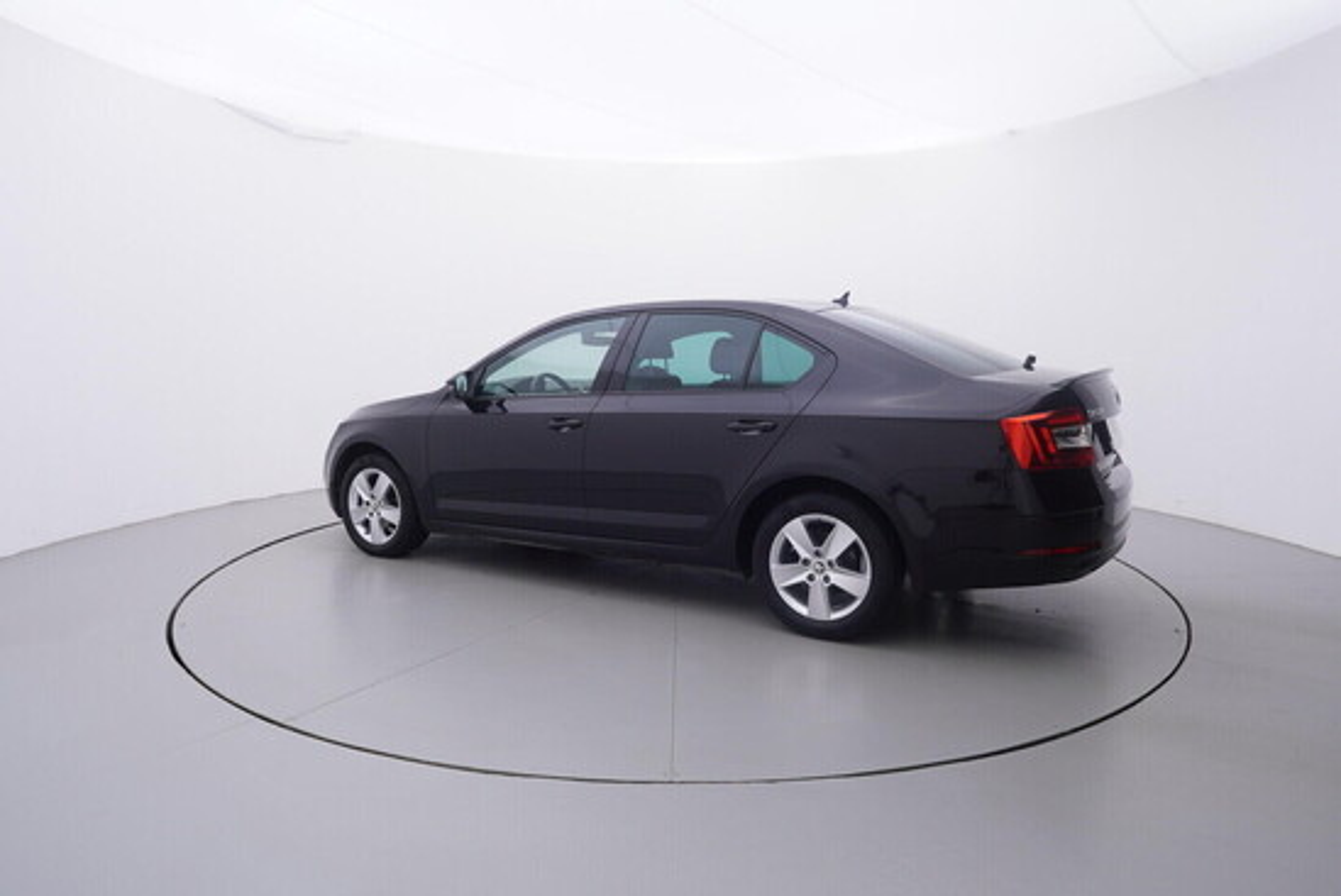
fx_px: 839
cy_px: 448
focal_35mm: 22
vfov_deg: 56.2
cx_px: 670
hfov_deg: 77.3
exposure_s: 1/80
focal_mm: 15
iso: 200
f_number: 5
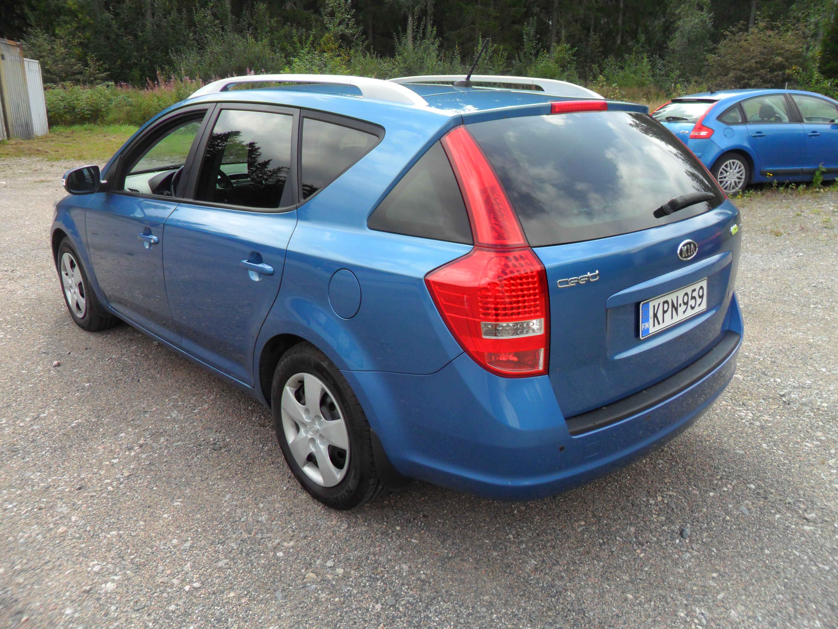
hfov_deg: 65.3
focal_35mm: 27
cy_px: 314
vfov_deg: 51.4
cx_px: 419
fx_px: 654
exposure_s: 1/500
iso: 80
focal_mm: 4.9
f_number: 3.5
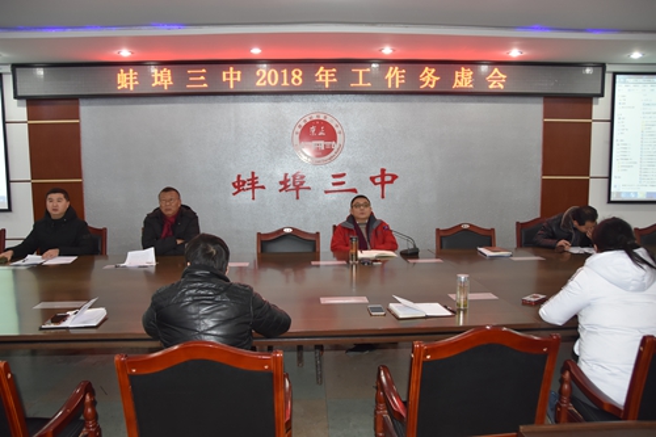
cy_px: 218
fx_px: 546
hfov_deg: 61.9
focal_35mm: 30
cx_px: 328
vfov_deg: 43.6
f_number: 3.5
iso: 720
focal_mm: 20
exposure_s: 1/60
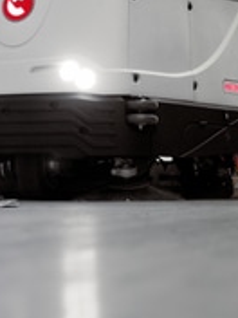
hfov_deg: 8.3
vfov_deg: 11.3
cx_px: -119
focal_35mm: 175
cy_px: 67
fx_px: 1604
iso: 400
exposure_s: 1/160
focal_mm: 28
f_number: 2.8
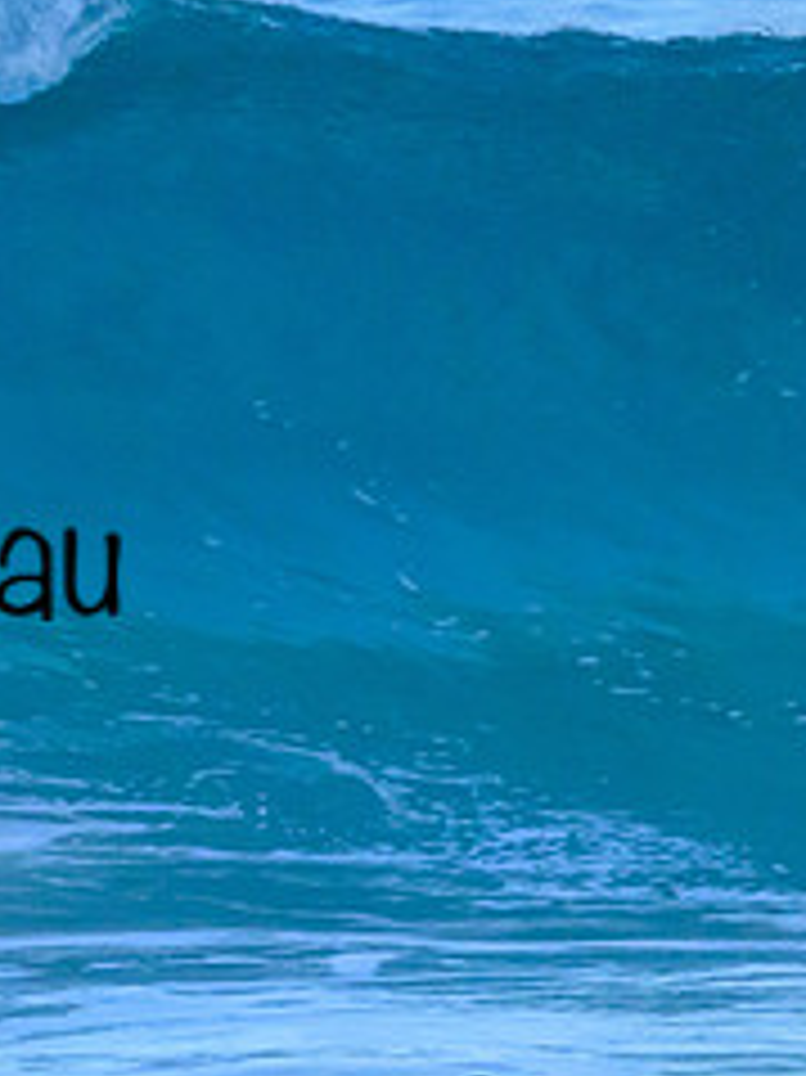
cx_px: -615
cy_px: 338
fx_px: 46889
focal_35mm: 1509
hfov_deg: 1.0
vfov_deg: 1.3
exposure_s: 1/1250
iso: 5600
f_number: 11
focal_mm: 540
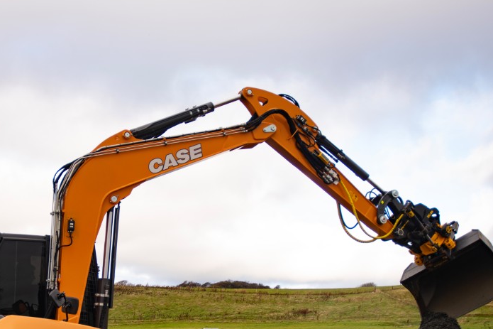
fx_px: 794
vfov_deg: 23.0
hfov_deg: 34.0
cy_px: 269
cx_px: 144
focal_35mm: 58
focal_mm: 35
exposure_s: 1/320
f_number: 5
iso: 200
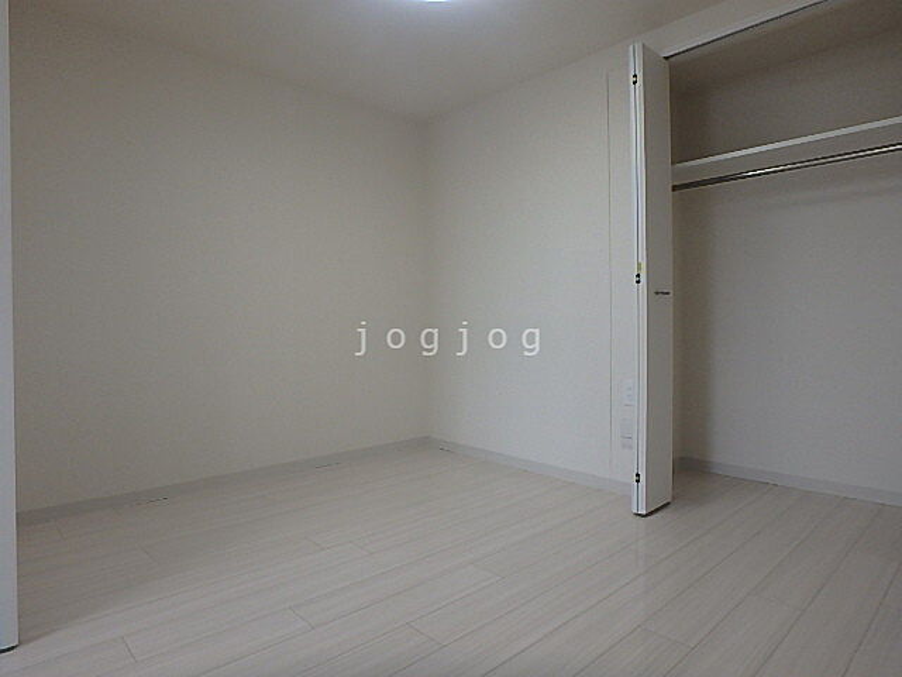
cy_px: 338
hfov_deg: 79.0
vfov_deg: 63.4
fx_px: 547
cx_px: 451
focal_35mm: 21
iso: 160
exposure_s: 1/60
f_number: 3.5
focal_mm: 3.7
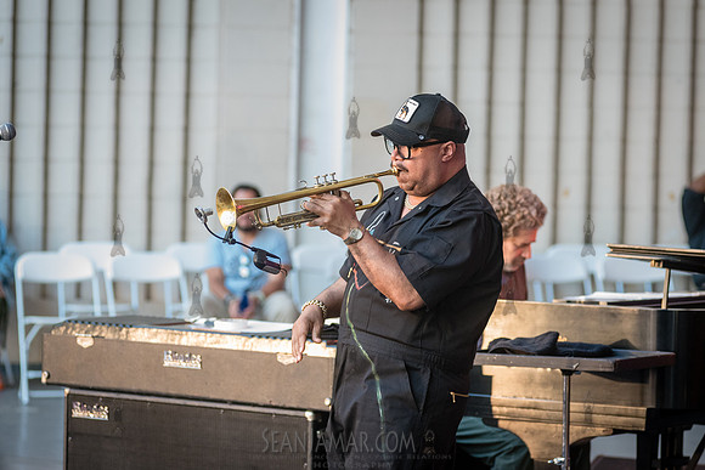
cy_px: 253
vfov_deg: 8.4
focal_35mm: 163
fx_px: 3193
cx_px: 358
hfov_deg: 12.6
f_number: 4
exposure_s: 1/400
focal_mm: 135
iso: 3200
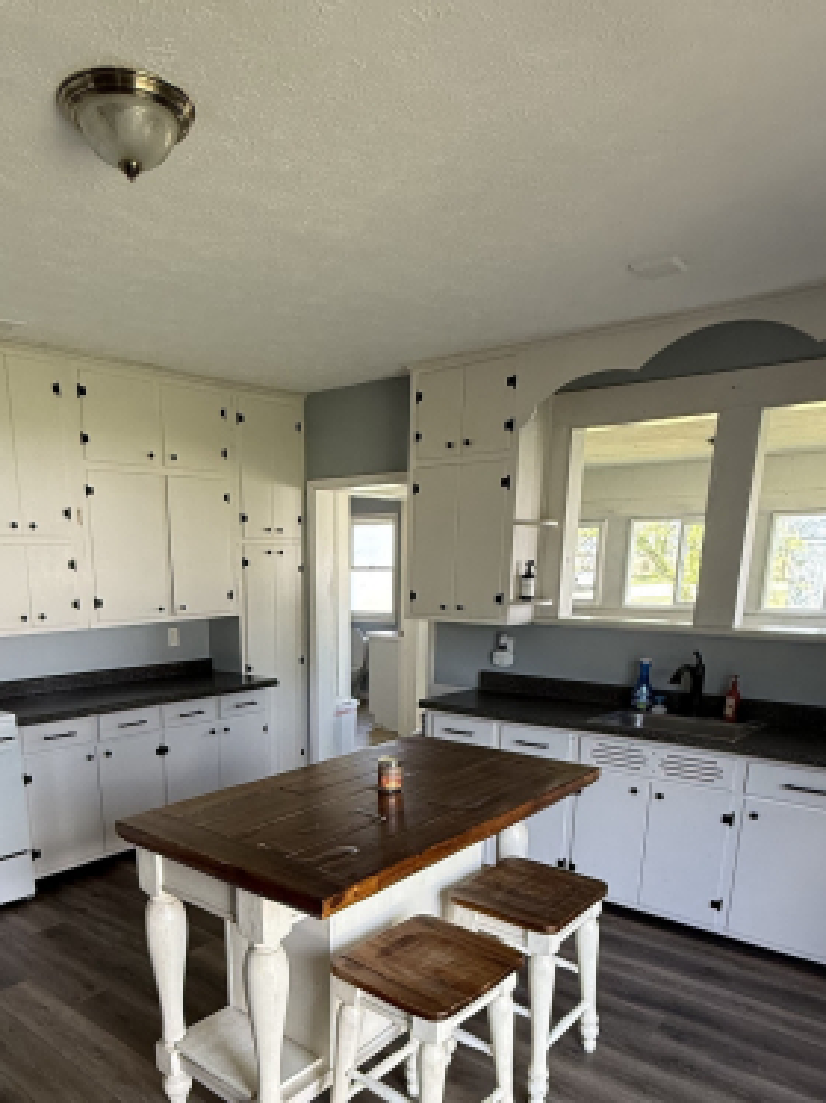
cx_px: 333
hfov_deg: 54.5
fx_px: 796
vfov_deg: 66.3
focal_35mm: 25
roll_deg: +0.2
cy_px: 789
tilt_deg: -15.8
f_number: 2.2
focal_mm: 2.22
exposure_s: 1/99
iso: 160
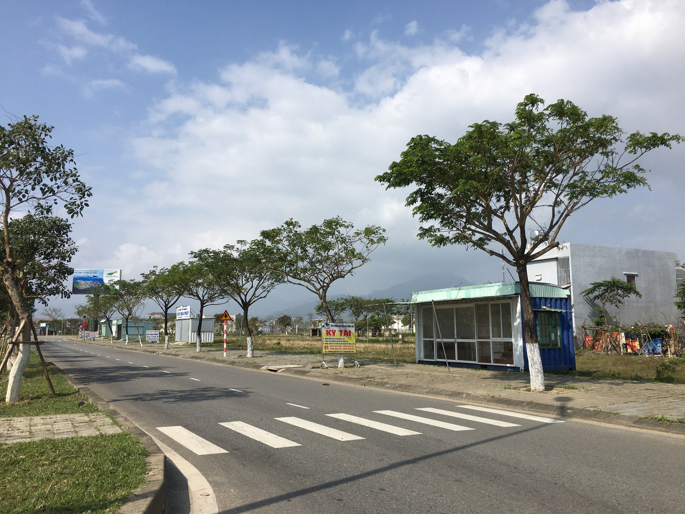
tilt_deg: +8.2
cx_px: 342
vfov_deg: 48.2
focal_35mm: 29
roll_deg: -0.1
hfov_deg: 61.7
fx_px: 574
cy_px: 257
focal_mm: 4.15
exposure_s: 1/2653
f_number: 2.2
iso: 25
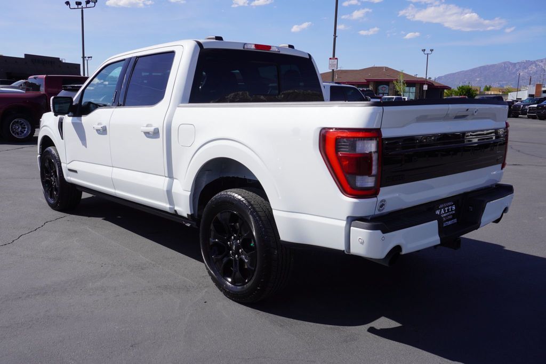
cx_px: 273
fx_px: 478
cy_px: 182
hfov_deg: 59.5
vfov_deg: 41.8
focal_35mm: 32
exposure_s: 1/200
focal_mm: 21
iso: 100
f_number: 10
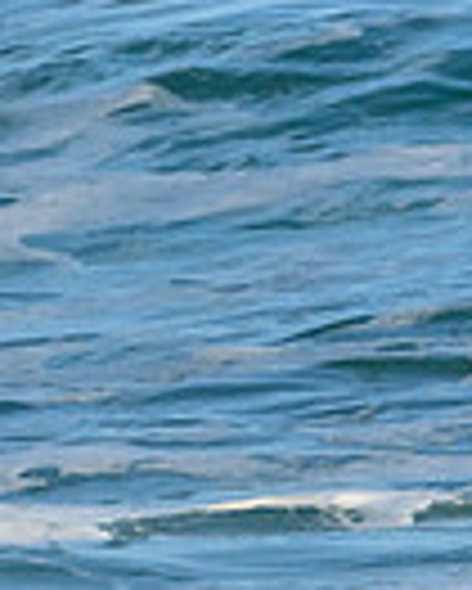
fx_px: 57993
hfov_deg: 0.5
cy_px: -101
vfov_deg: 0.6
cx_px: 1079
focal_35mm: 3325
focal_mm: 800
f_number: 11
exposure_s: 1/2000
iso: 2200
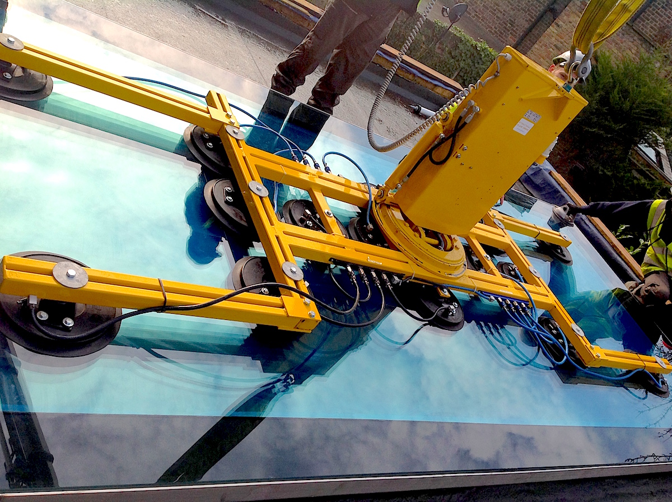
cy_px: 251
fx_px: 678
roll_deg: -44.4
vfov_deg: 40.6
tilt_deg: -29.5
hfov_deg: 52.7
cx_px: 336
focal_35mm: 35
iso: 50
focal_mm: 4.28
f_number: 2.4
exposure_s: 1/756
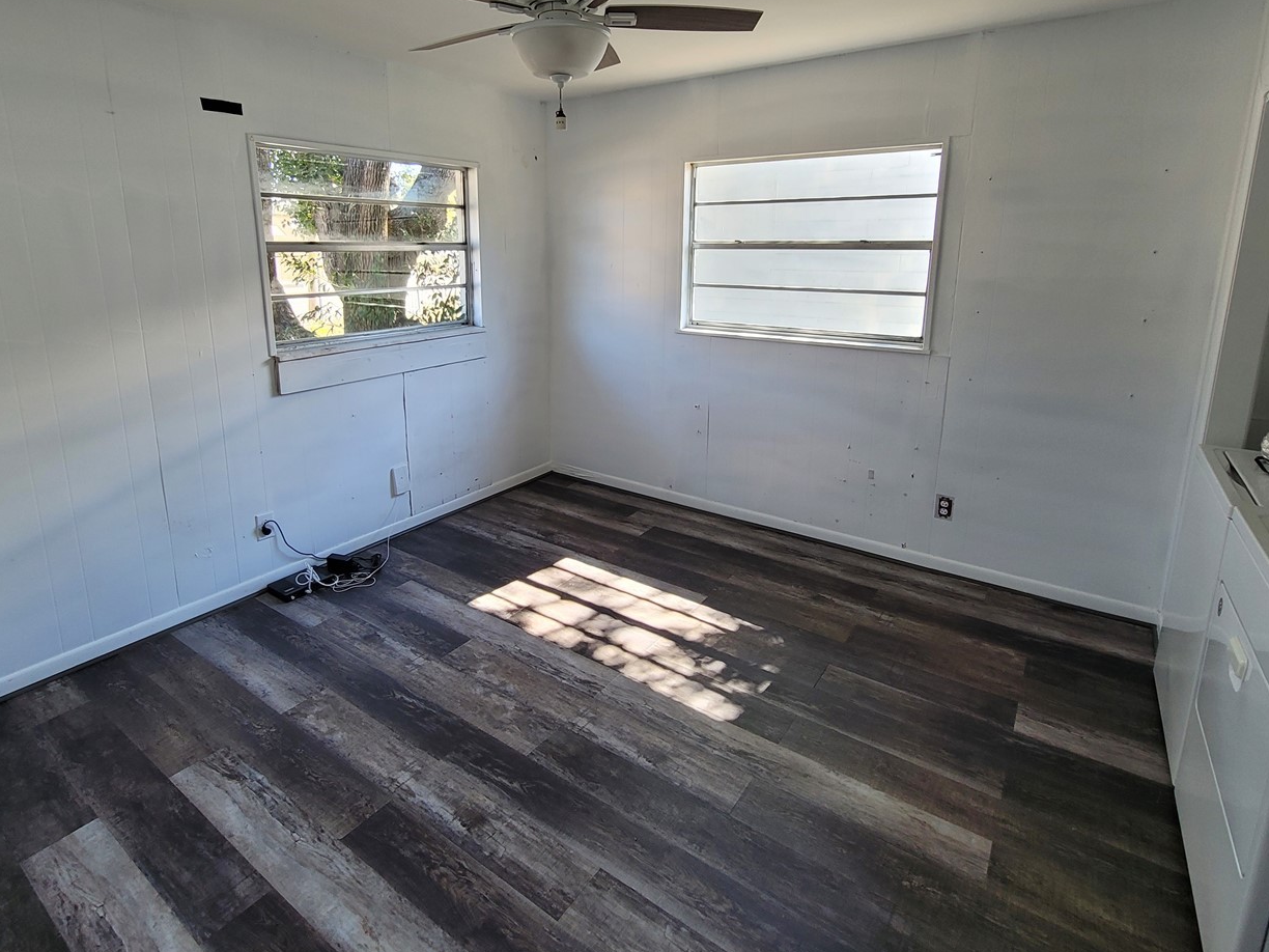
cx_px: 593
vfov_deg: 74.0
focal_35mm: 17
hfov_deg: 90.9
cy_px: 385
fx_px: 623
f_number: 2.2
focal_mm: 2.2
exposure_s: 1/120
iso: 100
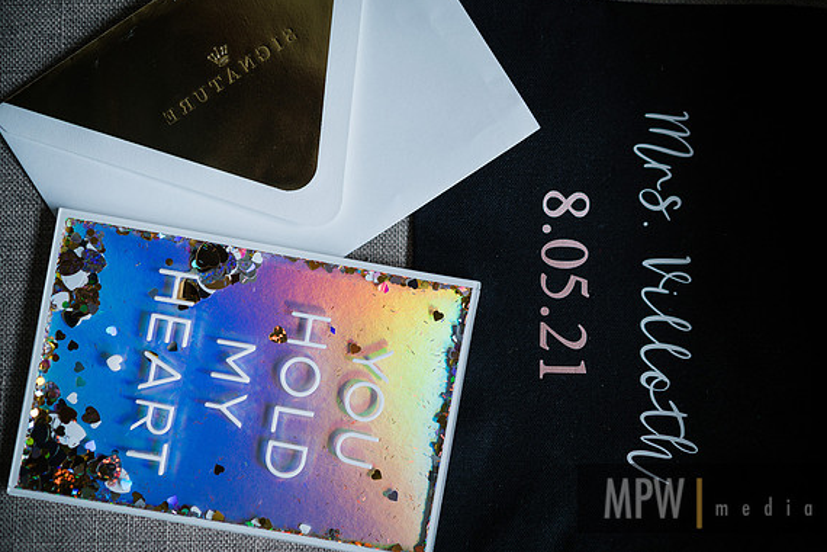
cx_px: 416
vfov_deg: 24.2
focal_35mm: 56
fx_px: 1286
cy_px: 274
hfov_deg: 35.6
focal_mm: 55
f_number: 2
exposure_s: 1/125
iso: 250
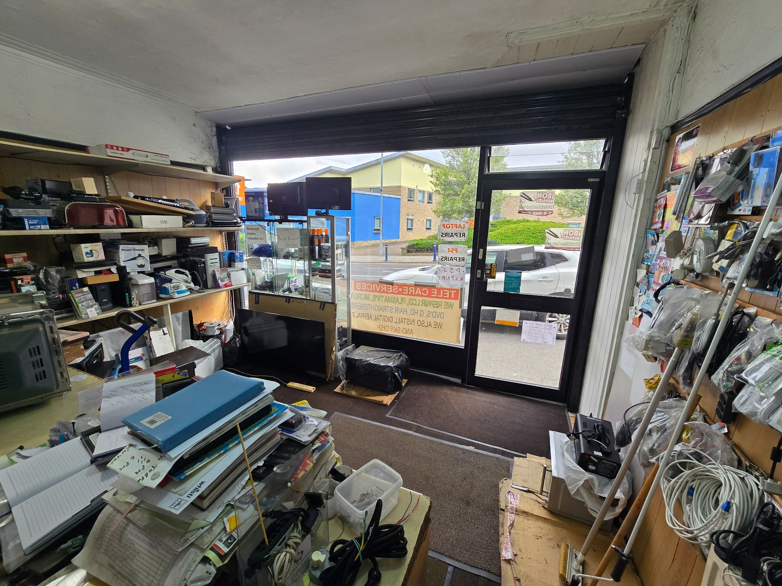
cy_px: 293
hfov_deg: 106.2
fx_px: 294
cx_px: 391
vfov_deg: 89.9
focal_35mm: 13
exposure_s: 1/100
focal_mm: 2.2
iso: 64
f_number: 2.2
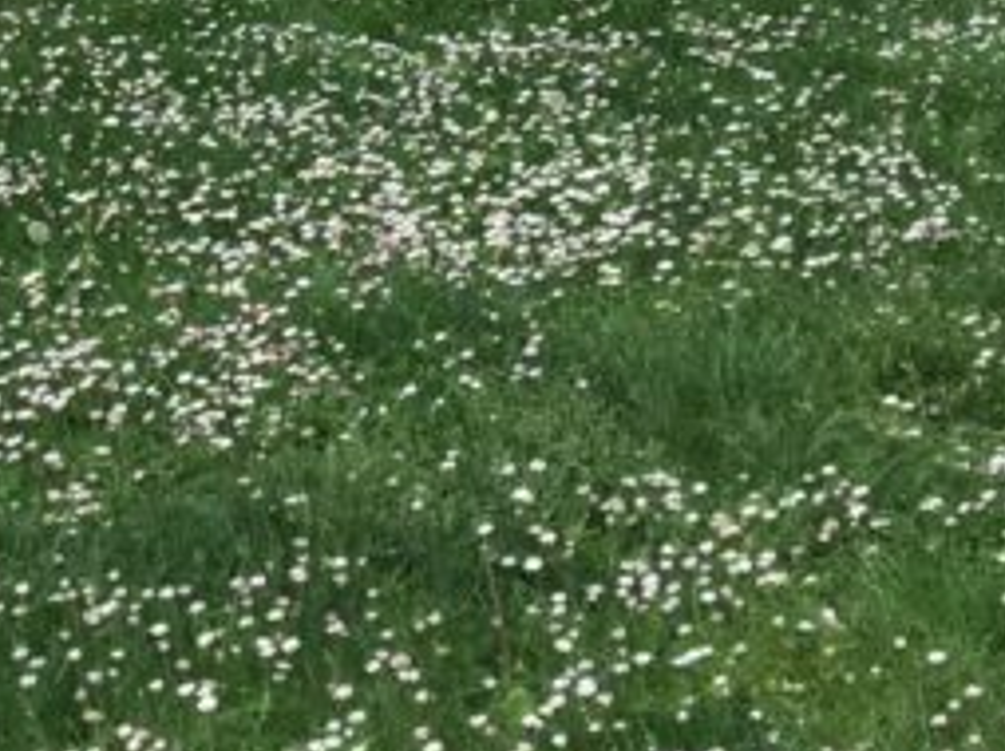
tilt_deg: -0.9
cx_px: -491
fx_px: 3394
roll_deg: +0.9
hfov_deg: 15.6
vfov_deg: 11.4
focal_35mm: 117
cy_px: -739
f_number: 2.2
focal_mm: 4.15
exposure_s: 1/942
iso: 32
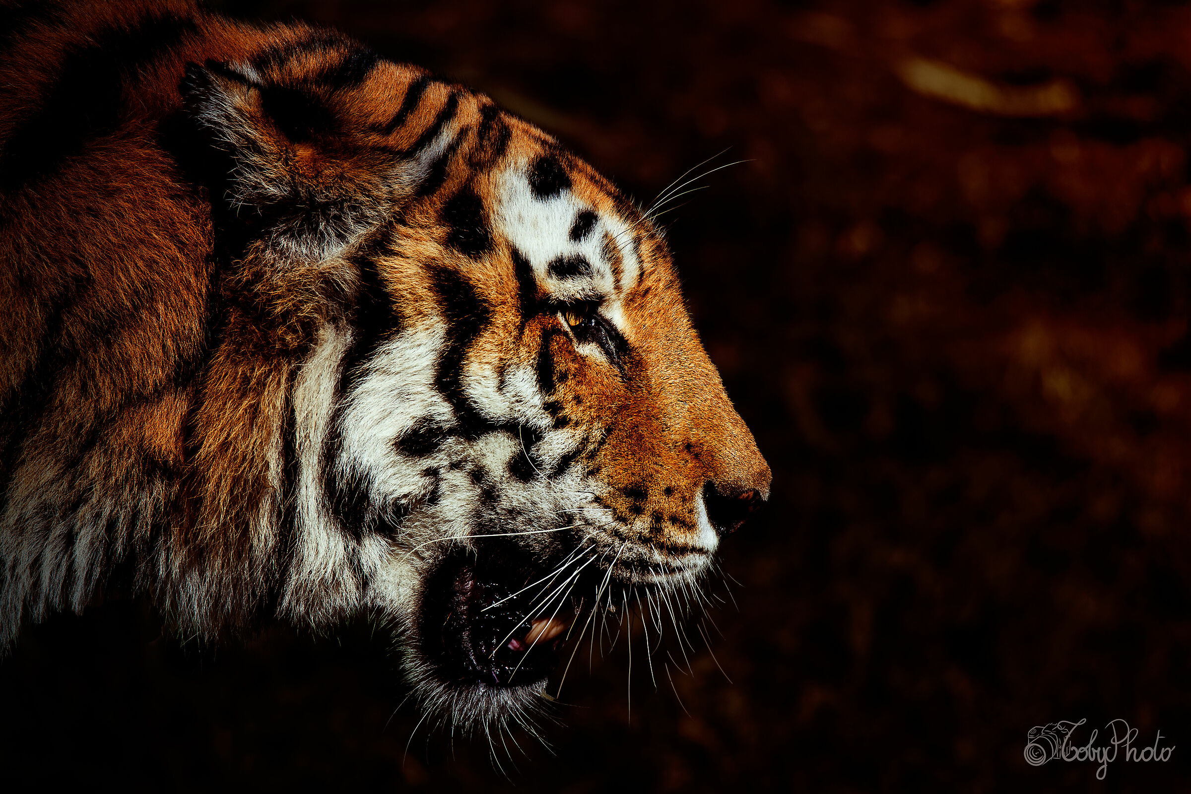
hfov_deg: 2.7
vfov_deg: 1.8
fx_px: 24811
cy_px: 397
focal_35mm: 750
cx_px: 596
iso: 100
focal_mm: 500
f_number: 6.3
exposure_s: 1/640
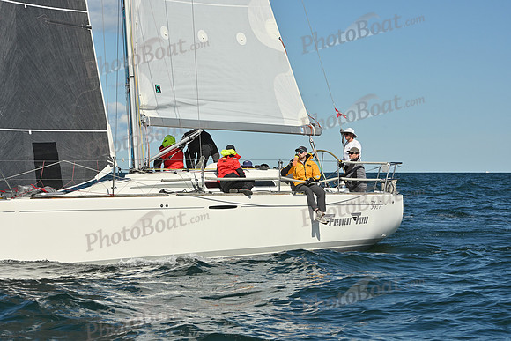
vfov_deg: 13.0
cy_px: 170
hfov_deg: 19.5
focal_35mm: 105
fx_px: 1491
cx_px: 256
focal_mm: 105
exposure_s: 1/1600
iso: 320
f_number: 11
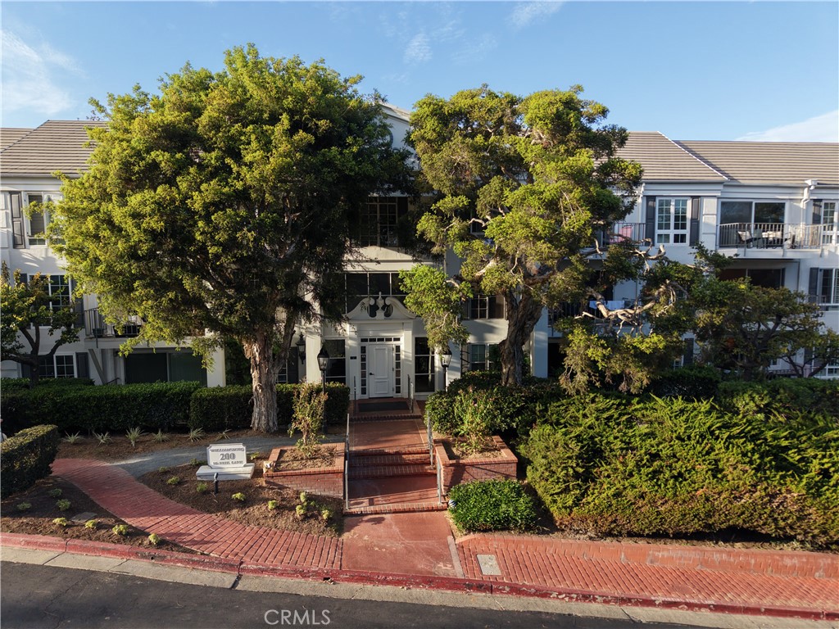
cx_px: 420
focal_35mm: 24
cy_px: 314
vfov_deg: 56.8
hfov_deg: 71.6
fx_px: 582
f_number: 1.8
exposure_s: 1/100
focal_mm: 8.67
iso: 100
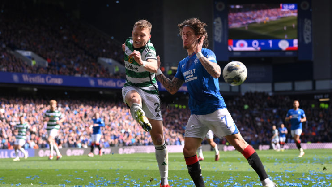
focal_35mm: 108
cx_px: 166
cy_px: 105
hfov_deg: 19.8
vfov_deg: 11.2
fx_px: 951
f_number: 4
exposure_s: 1/2000
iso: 450
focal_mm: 102
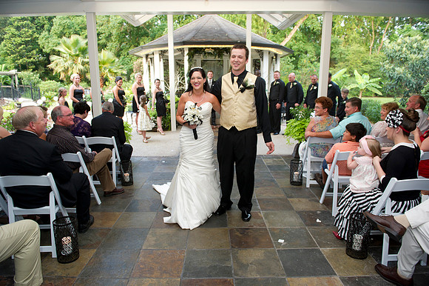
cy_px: 143
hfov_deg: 73.8
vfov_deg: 53.1
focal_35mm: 24
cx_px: 214
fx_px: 286
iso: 800
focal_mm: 24
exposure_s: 1/125
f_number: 4
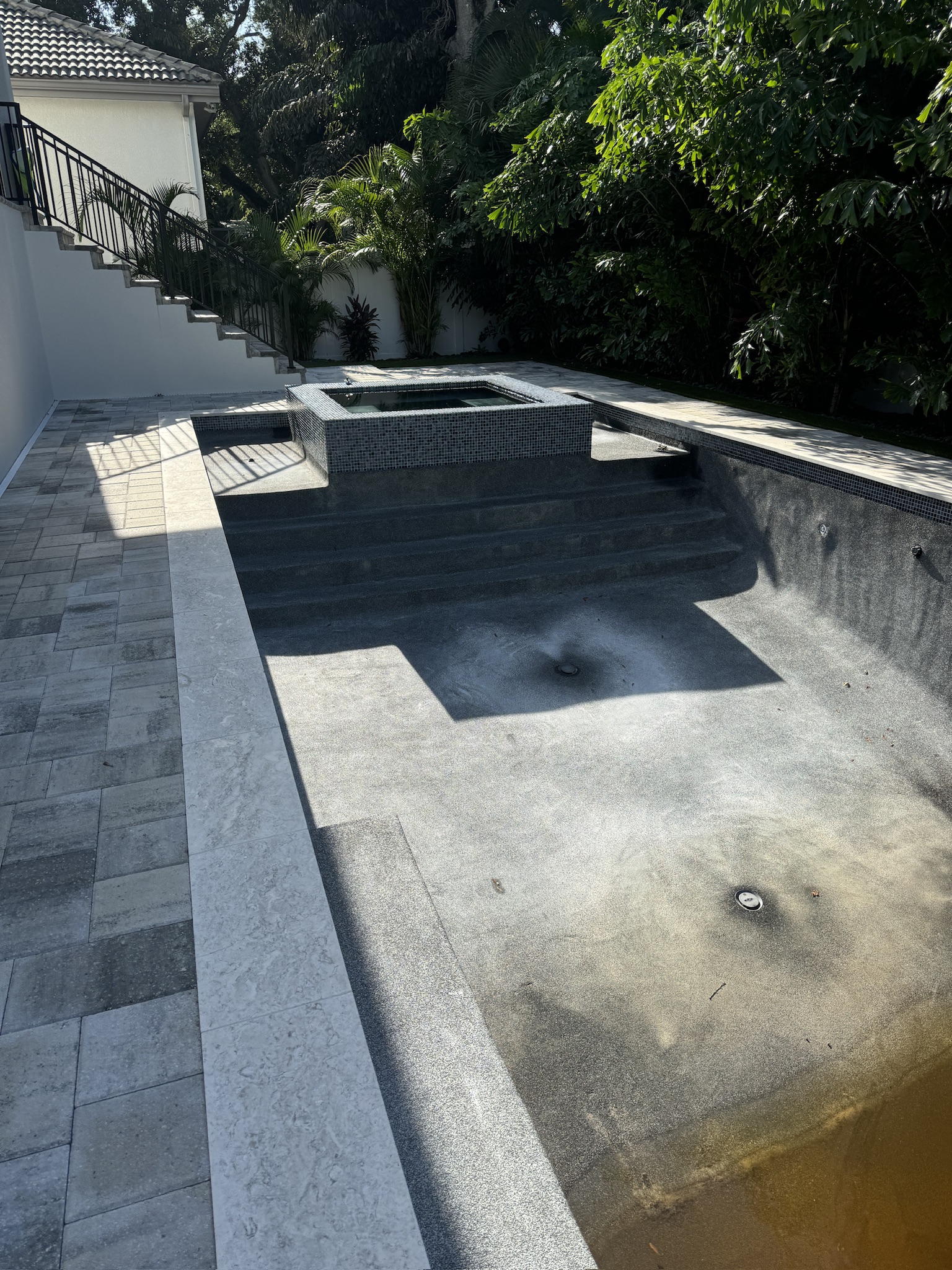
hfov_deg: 56.8
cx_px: 476
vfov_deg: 71.6
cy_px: 635
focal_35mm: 24
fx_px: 880
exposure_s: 1/2415
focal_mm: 6.76
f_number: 1.78
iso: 80
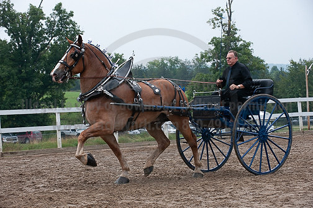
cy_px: 104
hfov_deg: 17.7
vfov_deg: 11.8
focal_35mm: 116
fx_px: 1008
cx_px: 156
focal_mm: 116
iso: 1600
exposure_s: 1/1000
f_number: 5.6
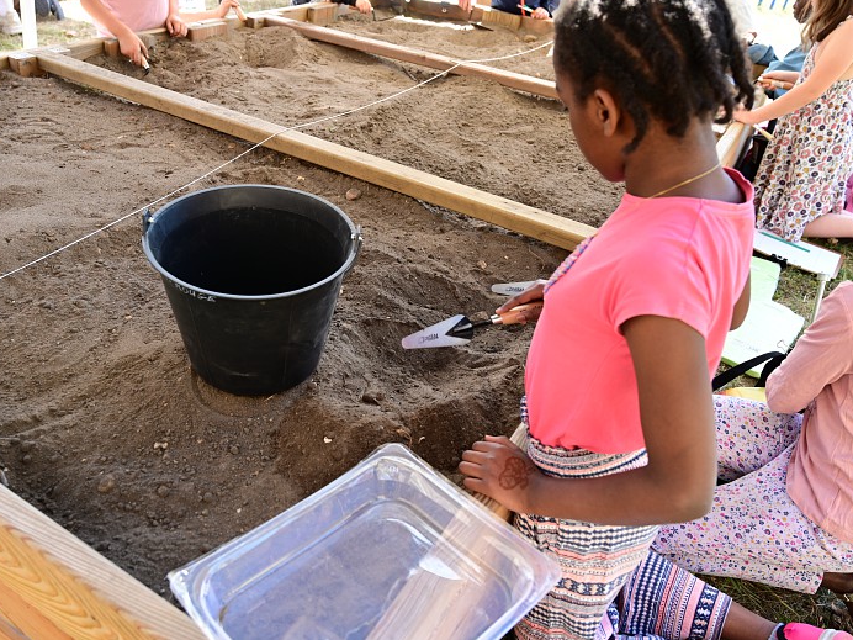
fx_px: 753
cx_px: 397
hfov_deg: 59.0
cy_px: 314
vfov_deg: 46.0
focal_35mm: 31
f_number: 5
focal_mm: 27.5
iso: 250
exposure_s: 1/100
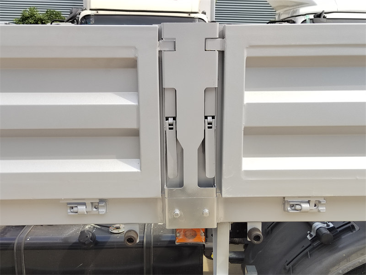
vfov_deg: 44.2
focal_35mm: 32
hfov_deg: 56.8
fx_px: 338
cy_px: 138
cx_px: 183
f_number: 1.9
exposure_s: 1/1160
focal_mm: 5.52
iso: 216
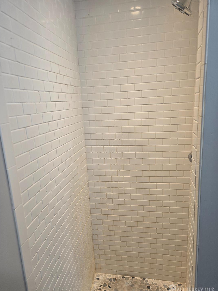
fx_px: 202
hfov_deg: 56.8
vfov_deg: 71.6
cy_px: 147
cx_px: 105
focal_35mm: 24
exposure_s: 1/120
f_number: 1.8
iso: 100
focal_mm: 5.4
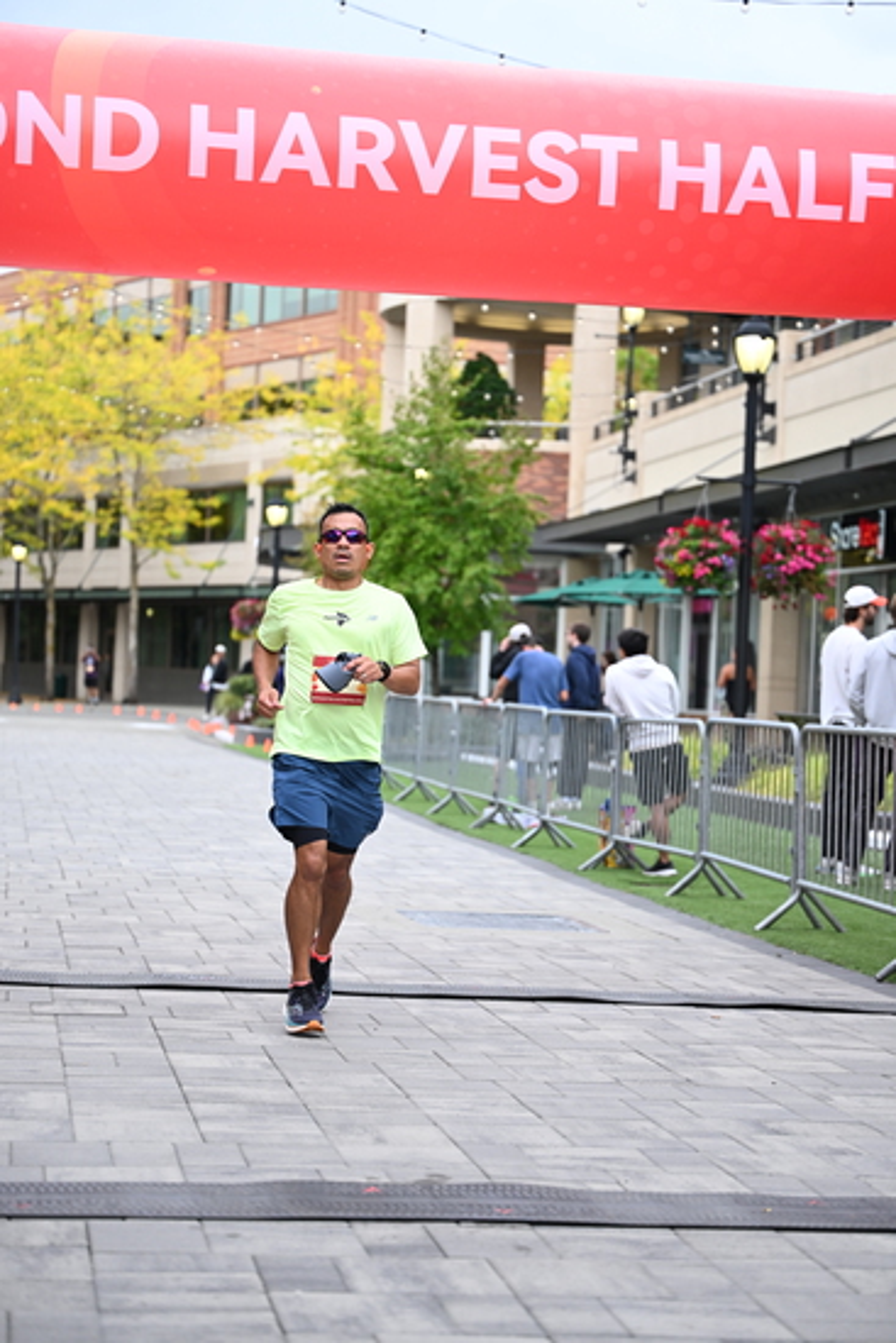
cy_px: 672
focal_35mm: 70
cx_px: 448
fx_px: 2611
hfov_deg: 19.5
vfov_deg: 28.8
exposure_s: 1/1600
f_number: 2.8
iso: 640
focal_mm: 70
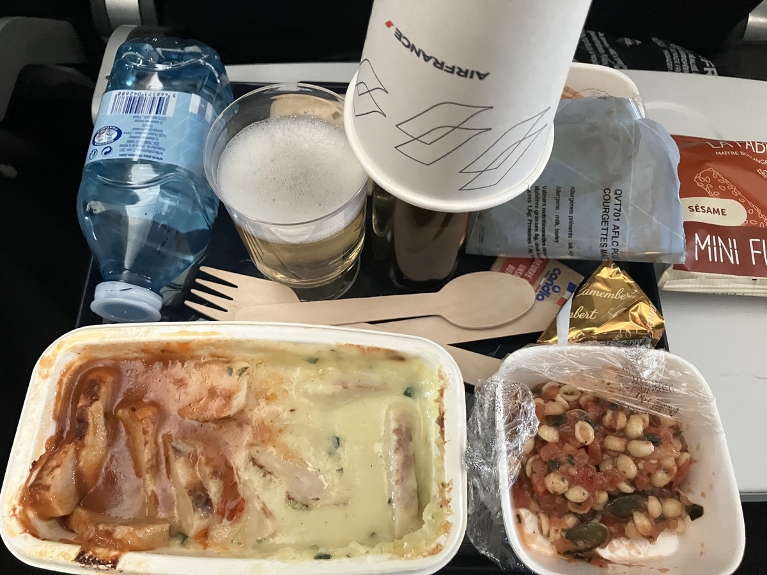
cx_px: 384
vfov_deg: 49.7
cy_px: 288
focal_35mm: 28
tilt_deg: -60.1
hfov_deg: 63.4
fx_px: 620
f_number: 1.8
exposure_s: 1/30
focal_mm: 3.99
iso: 640
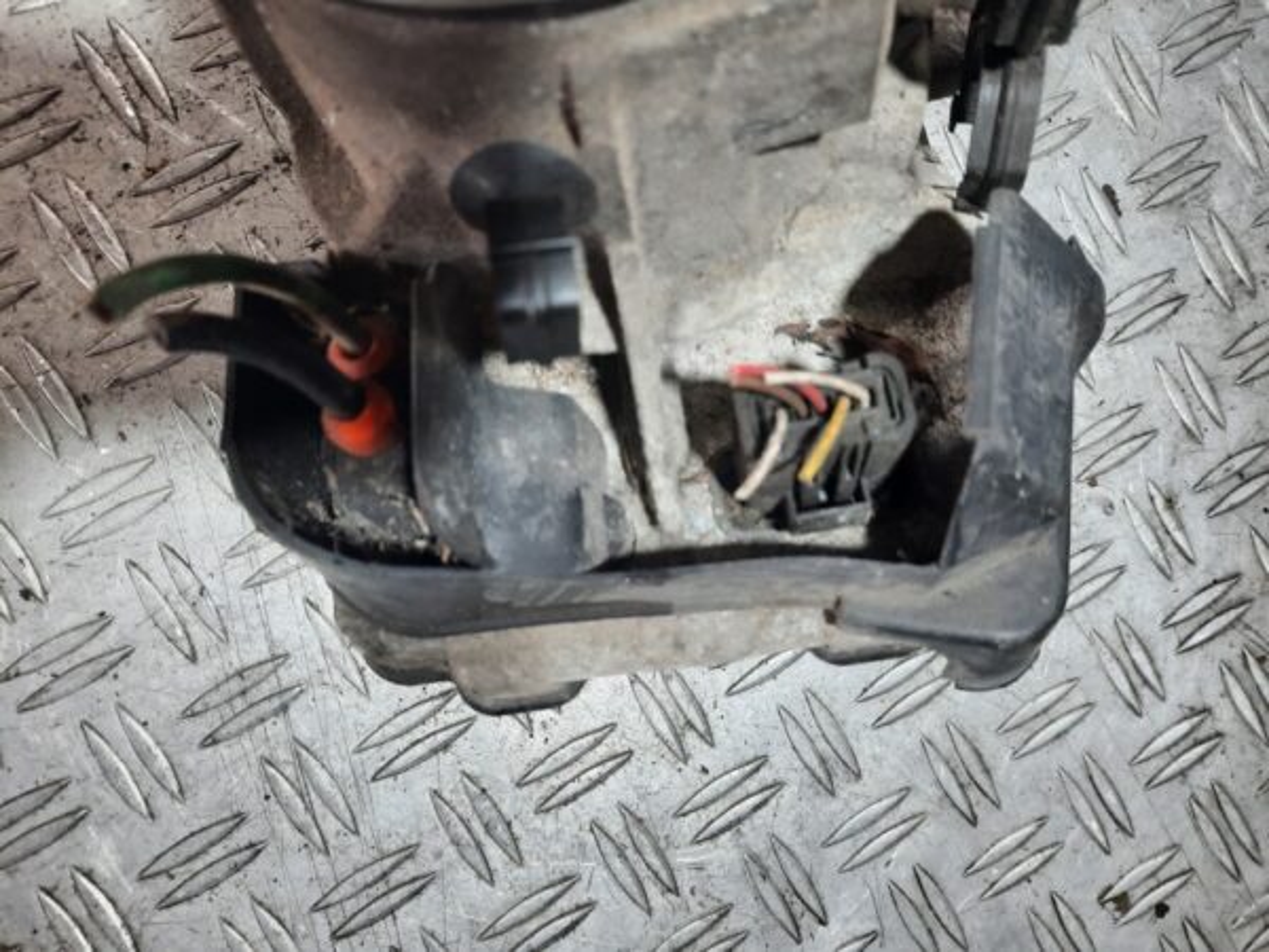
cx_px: 634
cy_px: 476
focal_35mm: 25
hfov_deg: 69.4
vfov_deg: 54.9
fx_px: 916
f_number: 2
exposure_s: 1/50
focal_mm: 4.6
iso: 160
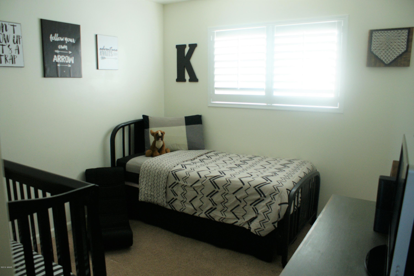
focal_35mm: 27
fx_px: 310
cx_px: 207
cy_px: 138
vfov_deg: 47.9
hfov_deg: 67.4
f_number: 3.5
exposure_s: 1/30
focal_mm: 18
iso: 500
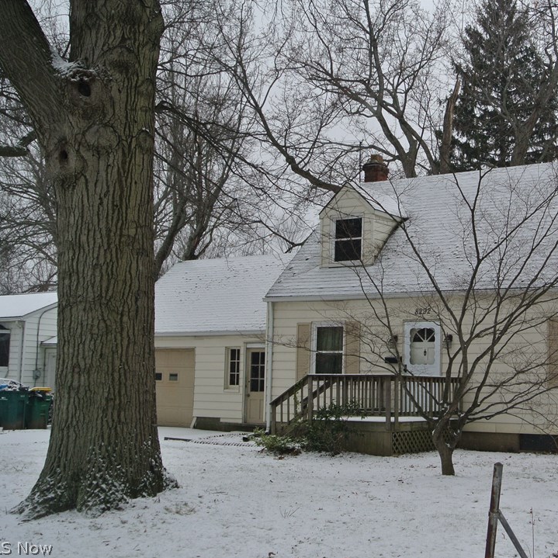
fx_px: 912
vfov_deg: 34.0
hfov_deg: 33.6
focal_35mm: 50
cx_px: 394
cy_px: 279
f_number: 4
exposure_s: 1/320
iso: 100
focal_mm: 14.5
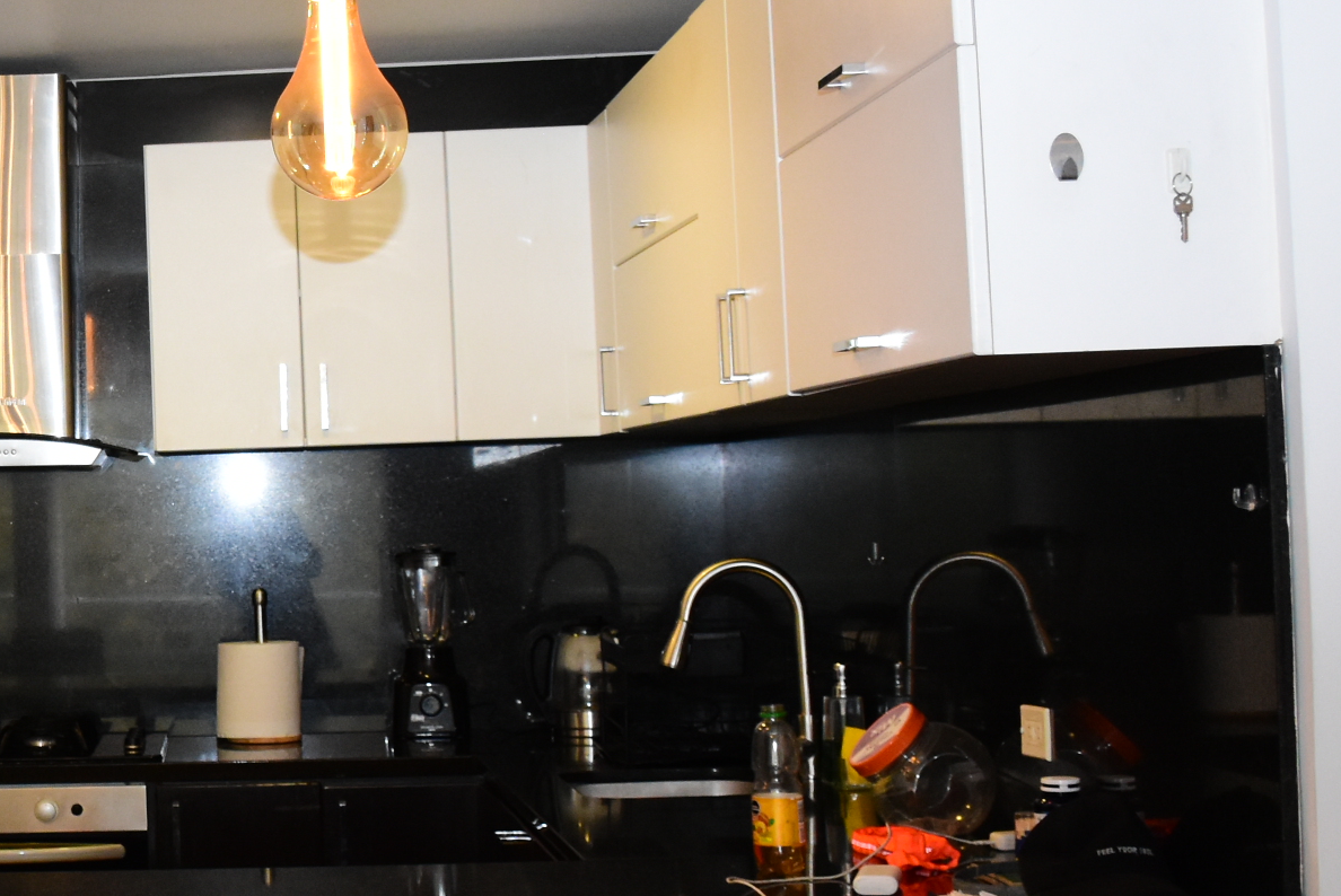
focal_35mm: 68
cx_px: -103
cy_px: 430
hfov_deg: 27.3
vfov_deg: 20.1
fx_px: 2535
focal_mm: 18
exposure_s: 1/80
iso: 1600
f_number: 5
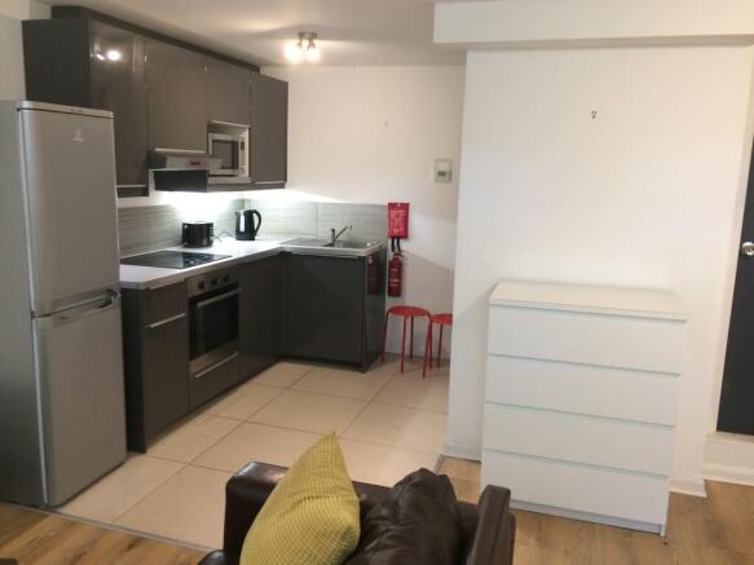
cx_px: 377
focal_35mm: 29
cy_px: 282
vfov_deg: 48.2
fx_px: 632
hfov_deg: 61.7
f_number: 2.2
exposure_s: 1/33
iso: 125
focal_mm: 4.15
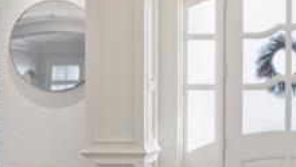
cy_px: 124
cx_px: 293
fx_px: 612
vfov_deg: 15.4
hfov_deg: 25.8
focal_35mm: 78
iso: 200
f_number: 7.1
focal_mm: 16
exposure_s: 1/8
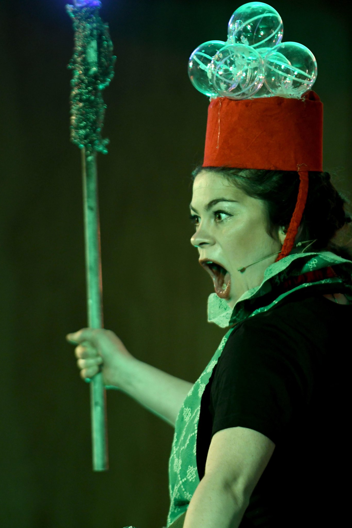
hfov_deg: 4.6
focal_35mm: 301
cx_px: 176
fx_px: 4414
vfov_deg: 6.8
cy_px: 265
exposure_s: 1/125
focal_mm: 200
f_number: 2.8
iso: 2000
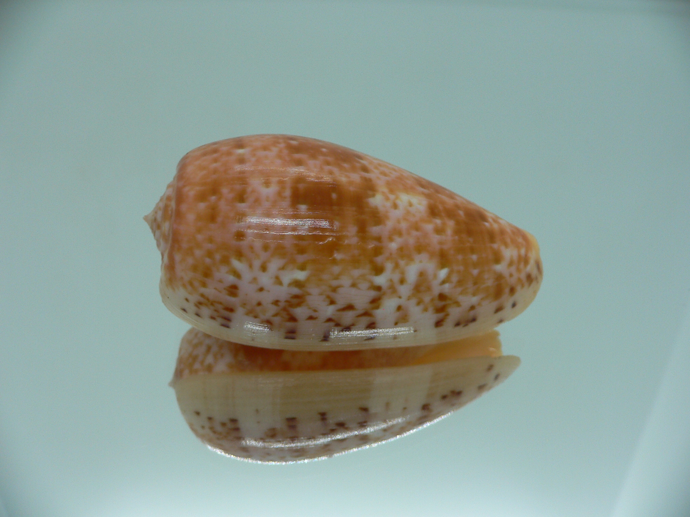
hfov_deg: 52.6
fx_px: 698
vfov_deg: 40.7
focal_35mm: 35
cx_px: 345
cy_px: 258
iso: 80
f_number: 2.8
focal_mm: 4.6
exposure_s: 1/60
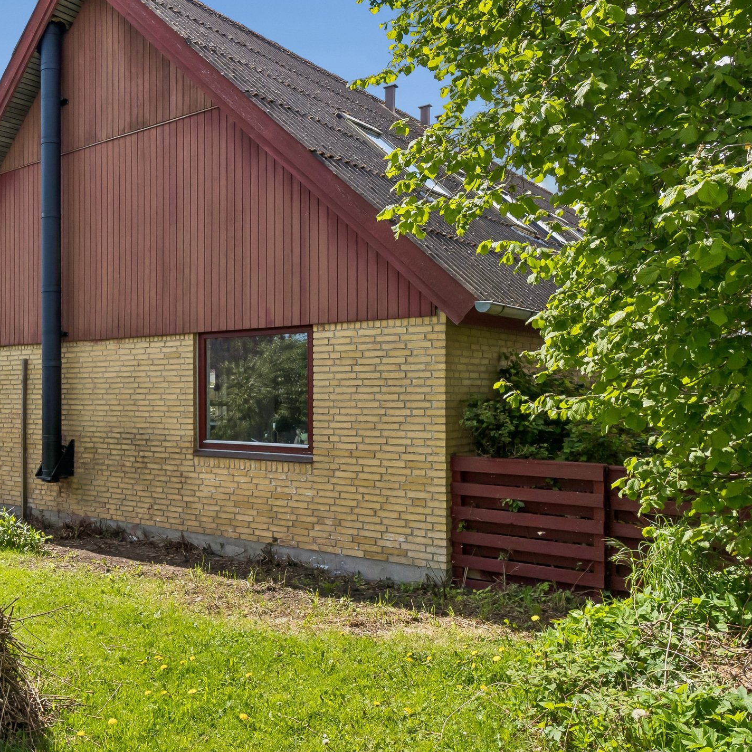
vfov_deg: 47.3
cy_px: 388
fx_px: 858
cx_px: 131
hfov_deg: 44.6
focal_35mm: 35
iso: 250
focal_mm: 13
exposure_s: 1/800
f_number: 8
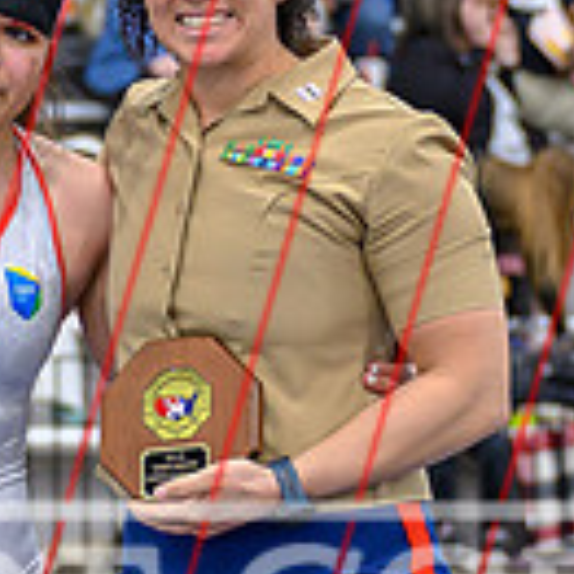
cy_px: 444
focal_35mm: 334
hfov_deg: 5.2
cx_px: 46
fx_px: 6266
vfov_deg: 5.2
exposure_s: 1/500
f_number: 2.8
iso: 1400
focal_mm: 61
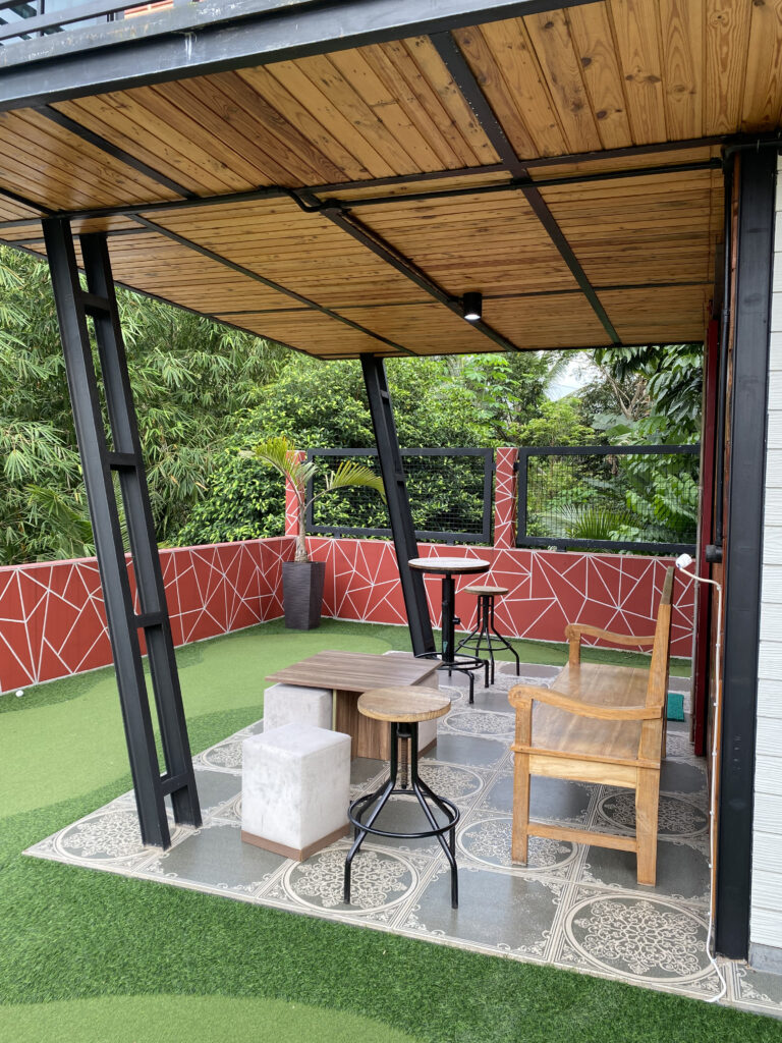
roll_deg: -2.0
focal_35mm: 26
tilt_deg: -2.7
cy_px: 522
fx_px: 783
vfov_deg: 67.3
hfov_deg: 53.1
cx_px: 391
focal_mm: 4.25
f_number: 1.8
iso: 32
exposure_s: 1/229
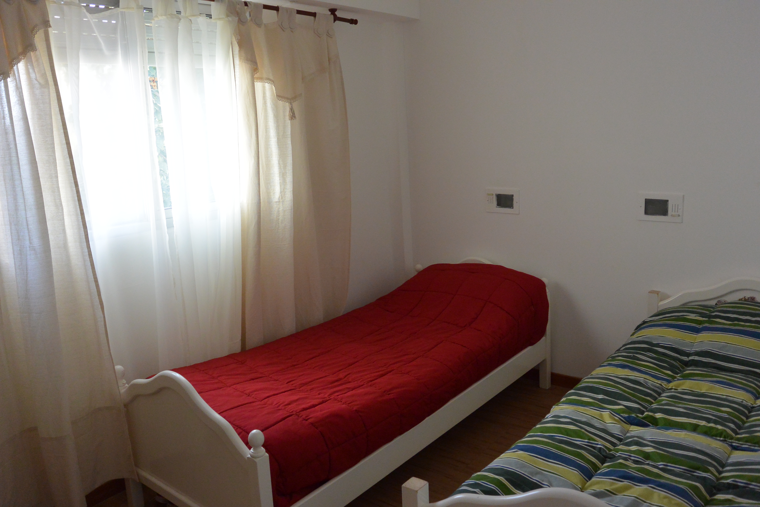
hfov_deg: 63.7
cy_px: 254
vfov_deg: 45.0
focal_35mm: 29
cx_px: 380
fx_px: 612
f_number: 3.5
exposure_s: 1/100
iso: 400
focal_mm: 11
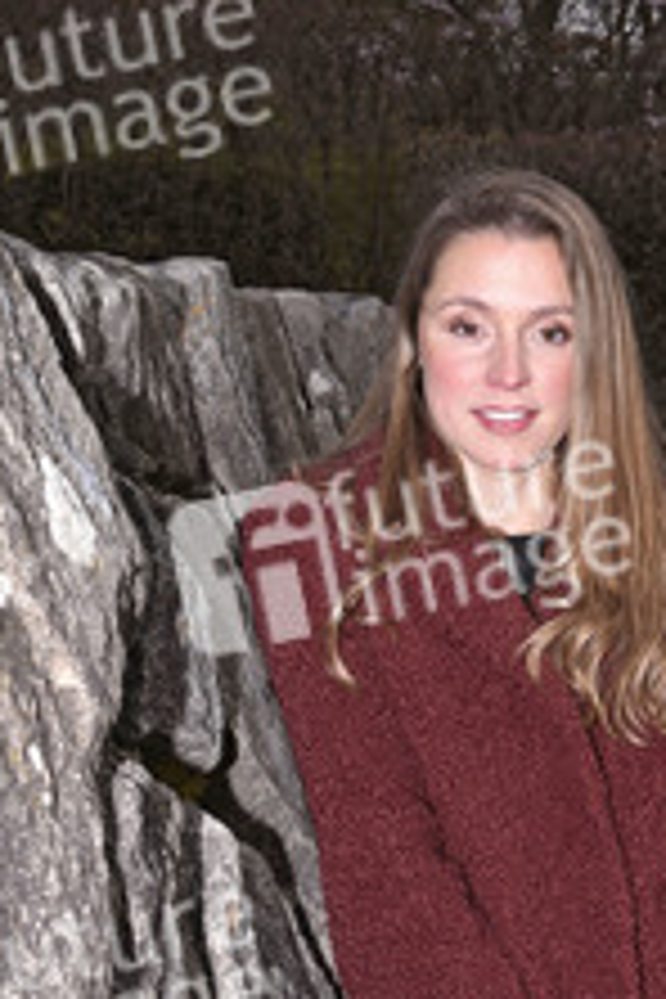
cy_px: 774
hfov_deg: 18.8
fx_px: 1998
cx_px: 531
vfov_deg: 27.6
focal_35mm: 72
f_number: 10
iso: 125
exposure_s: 1/160
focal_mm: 40
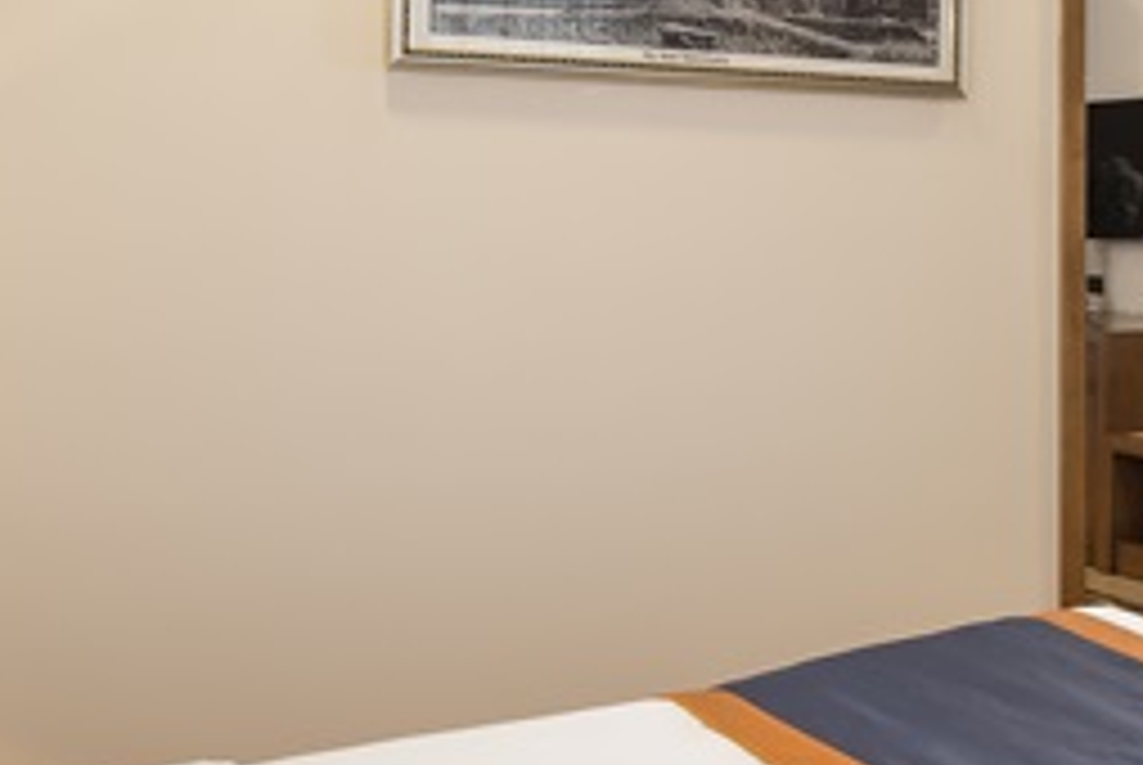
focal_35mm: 55
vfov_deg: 24.6
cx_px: 1516
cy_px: 274
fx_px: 1748
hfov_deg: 28.9
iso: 160
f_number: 8
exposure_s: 1/80
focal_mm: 14
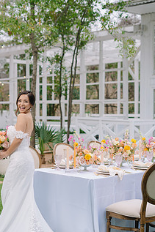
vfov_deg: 28.3
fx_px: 459
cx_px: 50
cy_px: 153
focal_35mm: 71
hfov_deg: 19.1
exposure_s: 1/200
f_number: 2.5
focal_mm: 50
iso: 80
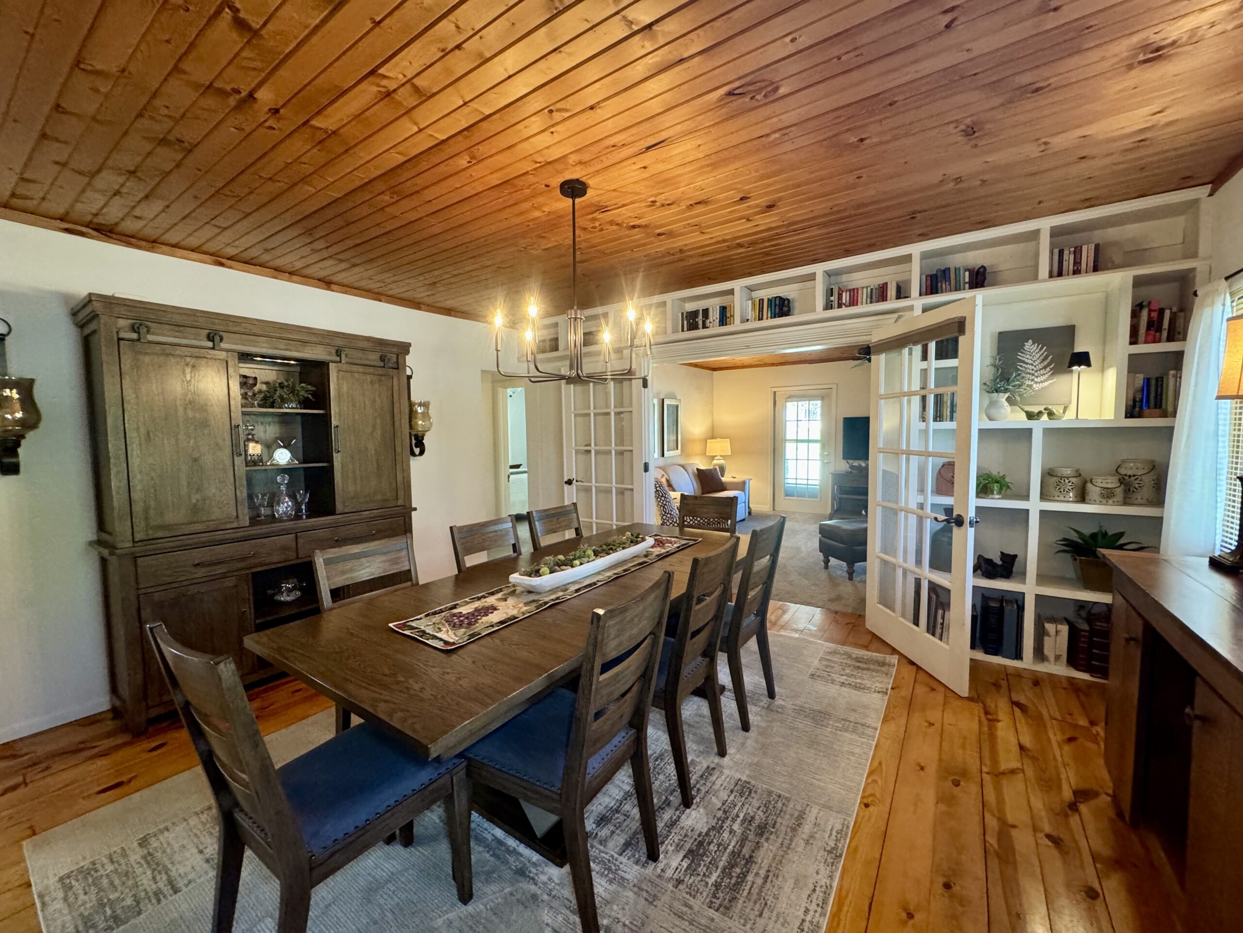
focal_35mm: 14
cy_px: 466
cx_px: 622
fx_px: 503
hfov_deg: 102.1
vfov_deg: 85.7
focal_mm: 2.22
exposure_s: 1/60
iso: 400
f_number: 2.2
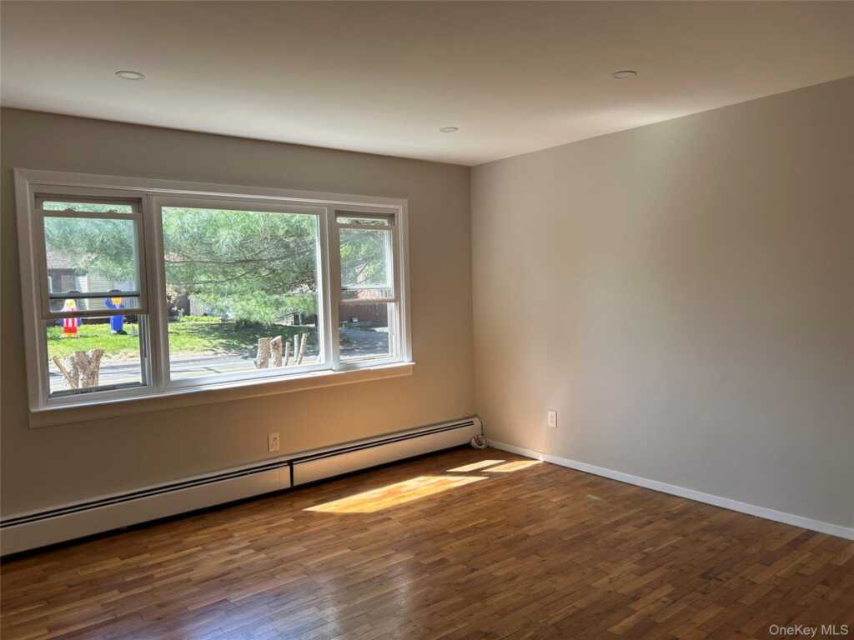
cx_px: 427
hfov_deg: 67.3
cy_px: 320
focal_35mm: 26
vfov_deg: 53.1
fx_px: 641
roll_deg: +1.7
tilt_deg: -3.4
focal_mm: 5.7
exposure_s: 1/347
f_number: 1.5
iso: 50
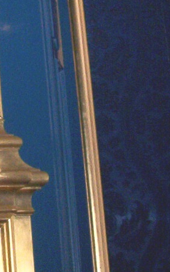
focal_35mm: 149
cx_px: -191
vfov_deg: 13.5
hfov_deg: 8.3
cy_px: -87
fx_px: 1104
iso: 140
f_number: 4.5
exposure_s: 1/30
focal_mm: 6
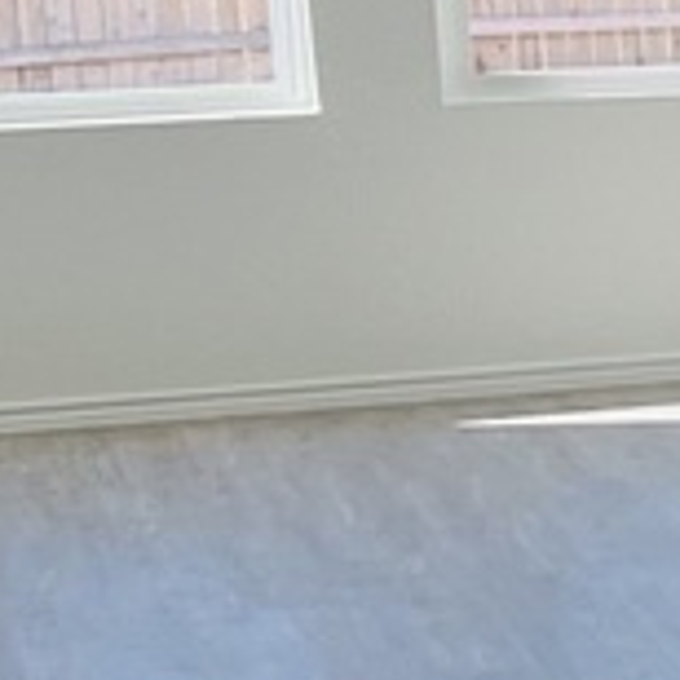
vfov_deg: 8.1
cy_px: 305
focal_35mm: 215
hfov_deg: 6.4
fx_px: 4778
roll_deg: +0.4
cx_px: 2883
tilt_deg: -7.7
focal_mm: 5.7
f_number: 1.5
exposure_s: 1/377
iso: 50
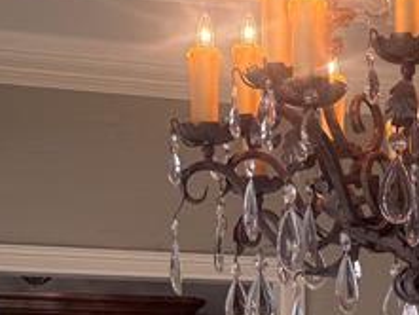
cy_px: 427
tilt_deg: +1.8
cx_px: 347
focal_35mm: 111
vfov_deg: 12.8
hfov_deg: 17.5
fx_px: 1344
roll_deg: +0.7
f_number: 1.78
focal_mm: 6.76
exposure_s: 1/120
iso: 125
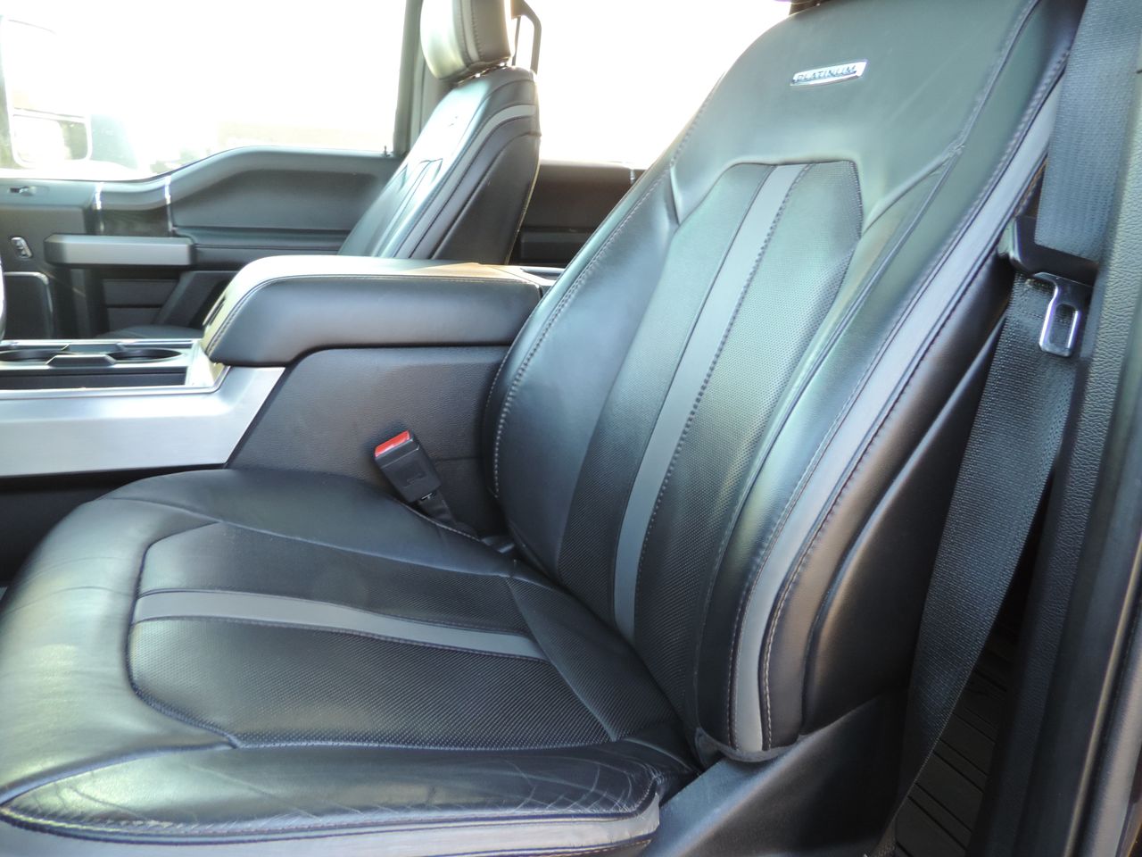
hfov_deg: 71.6
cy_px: 428
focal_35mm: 24
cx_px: 571
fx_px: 792
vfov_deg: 56.8
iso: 220
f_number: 3
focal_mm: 4.3
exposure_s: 1/30
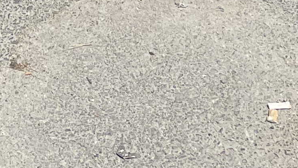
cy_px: -389
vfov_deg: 6.9
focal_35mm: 154
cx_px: -120
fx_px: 1217
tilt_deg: -16.7
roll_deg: +4.3
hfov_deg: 13.3
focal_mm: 4.2
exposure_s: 1/3401
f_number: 1.6
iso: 32
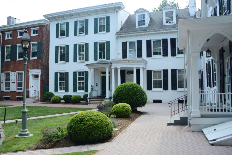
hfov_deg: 63.7
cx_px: 115
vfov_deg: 45.0
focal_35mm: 29
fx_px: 187
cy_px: 75
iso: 250
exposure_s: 1/320
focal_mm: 28
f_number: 5
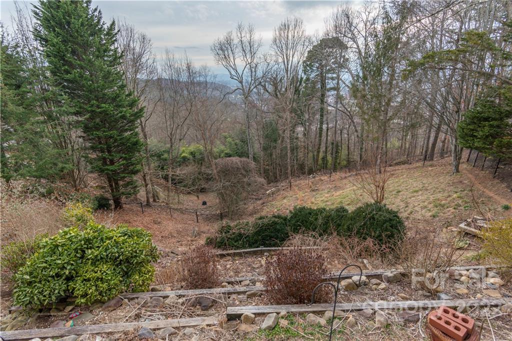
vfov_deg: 70.5
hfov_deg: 93.3
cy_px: 170
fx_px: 242
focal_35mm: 17
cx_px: 256
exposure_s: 1/320
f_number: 7.1
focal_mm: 17
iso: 400
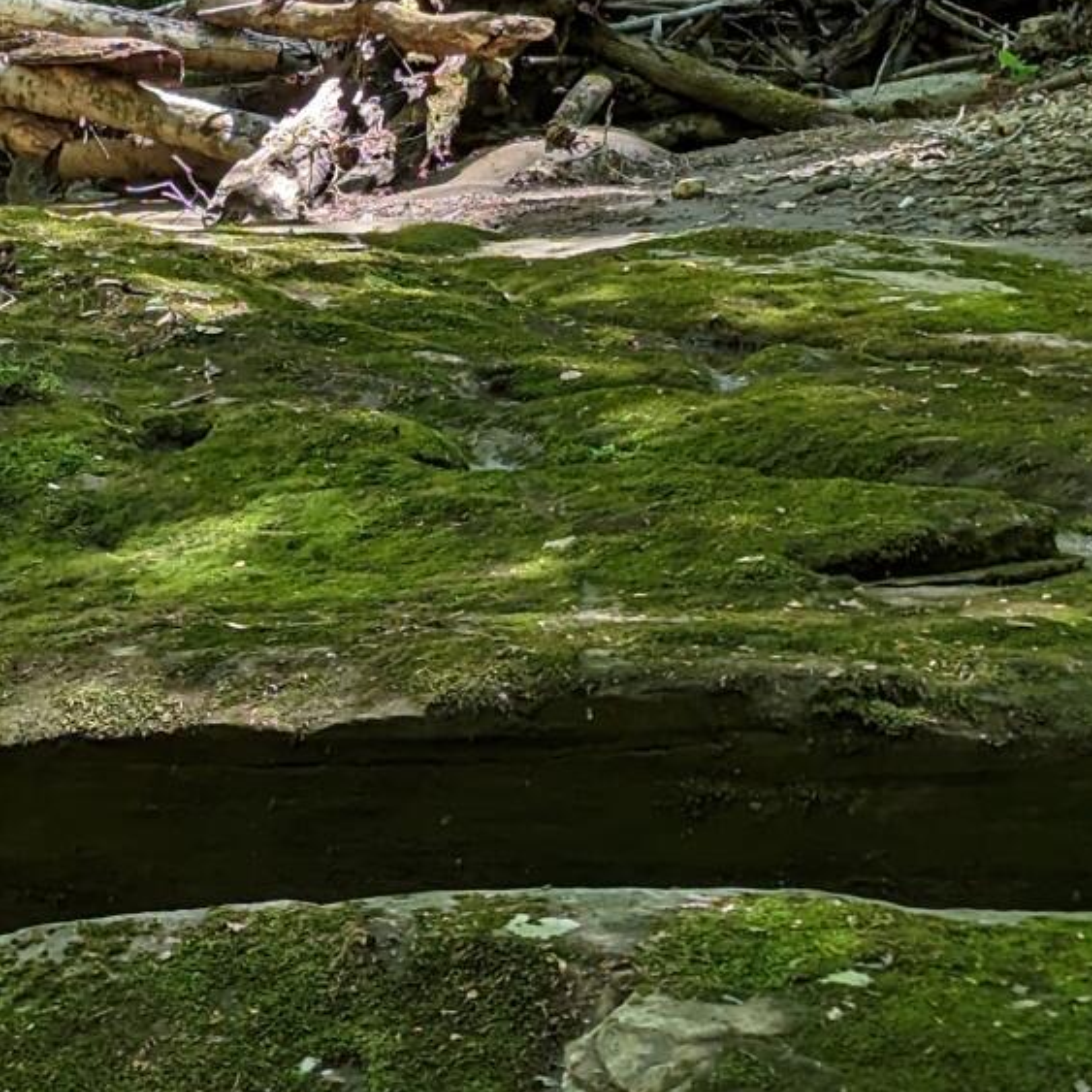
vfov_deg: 11.5
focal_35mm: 151
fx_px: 5389
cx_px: -280
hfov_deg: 11.3
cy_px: 89
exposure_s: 1/503
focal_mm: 6.81
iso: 46
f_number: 1.85
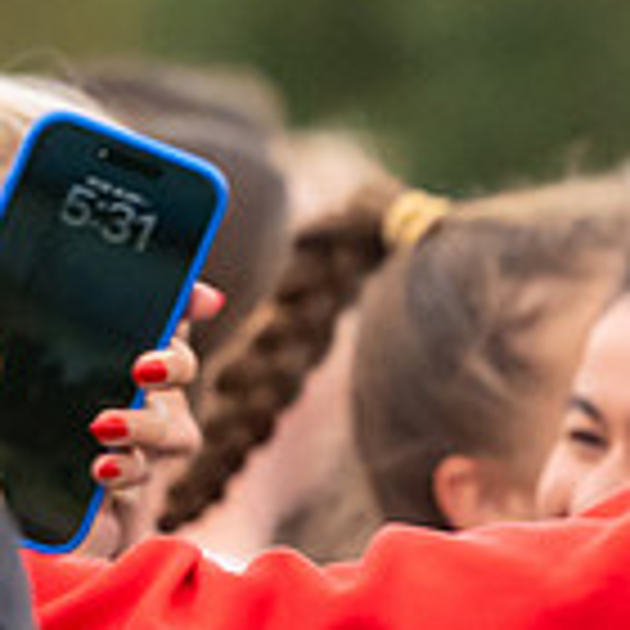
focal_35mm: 870
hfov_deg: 2.0
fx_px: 17914
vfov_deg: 2.0
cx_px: 1448
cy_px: 814
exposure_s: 1/1600
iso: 1800
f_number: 2.8
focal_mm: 115
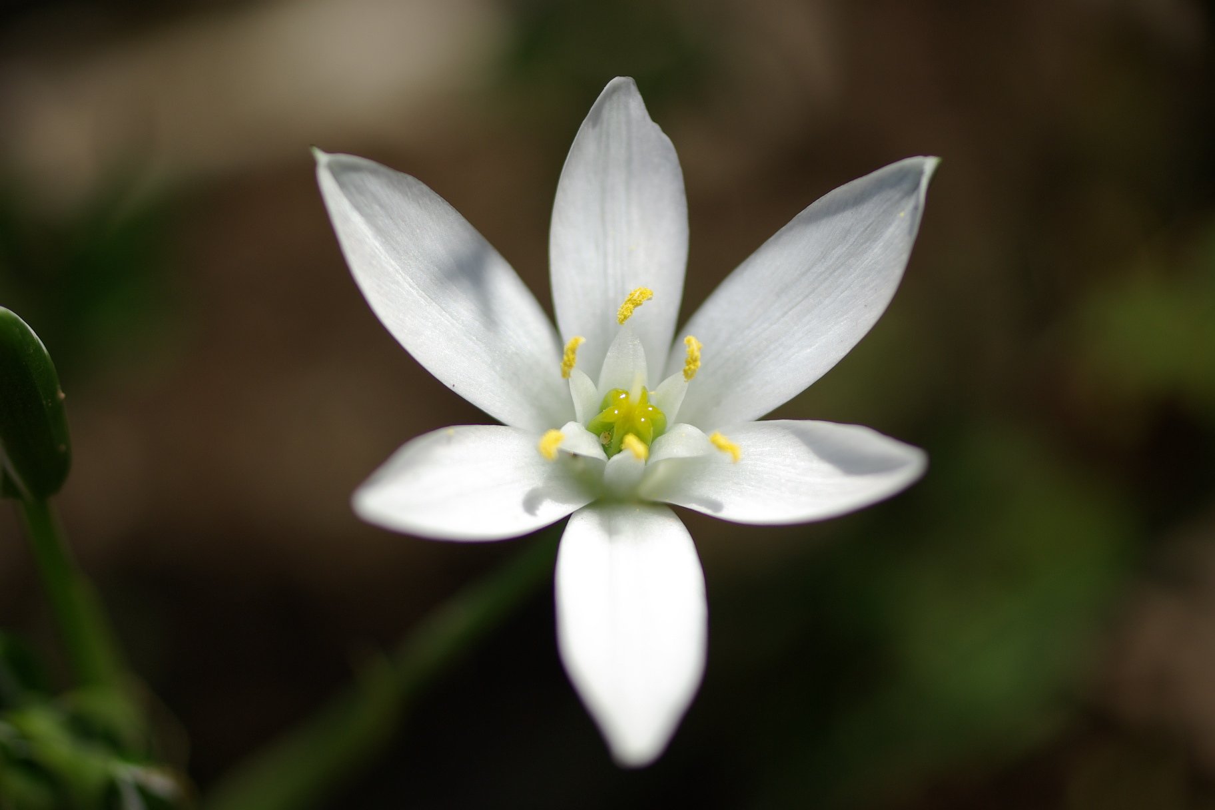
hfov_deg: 27.0
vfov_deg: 18.2
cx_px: 608
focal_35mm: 75
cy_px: 405
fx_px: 2531
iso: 100
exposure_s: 1/1500
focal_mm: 50
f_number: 2.8
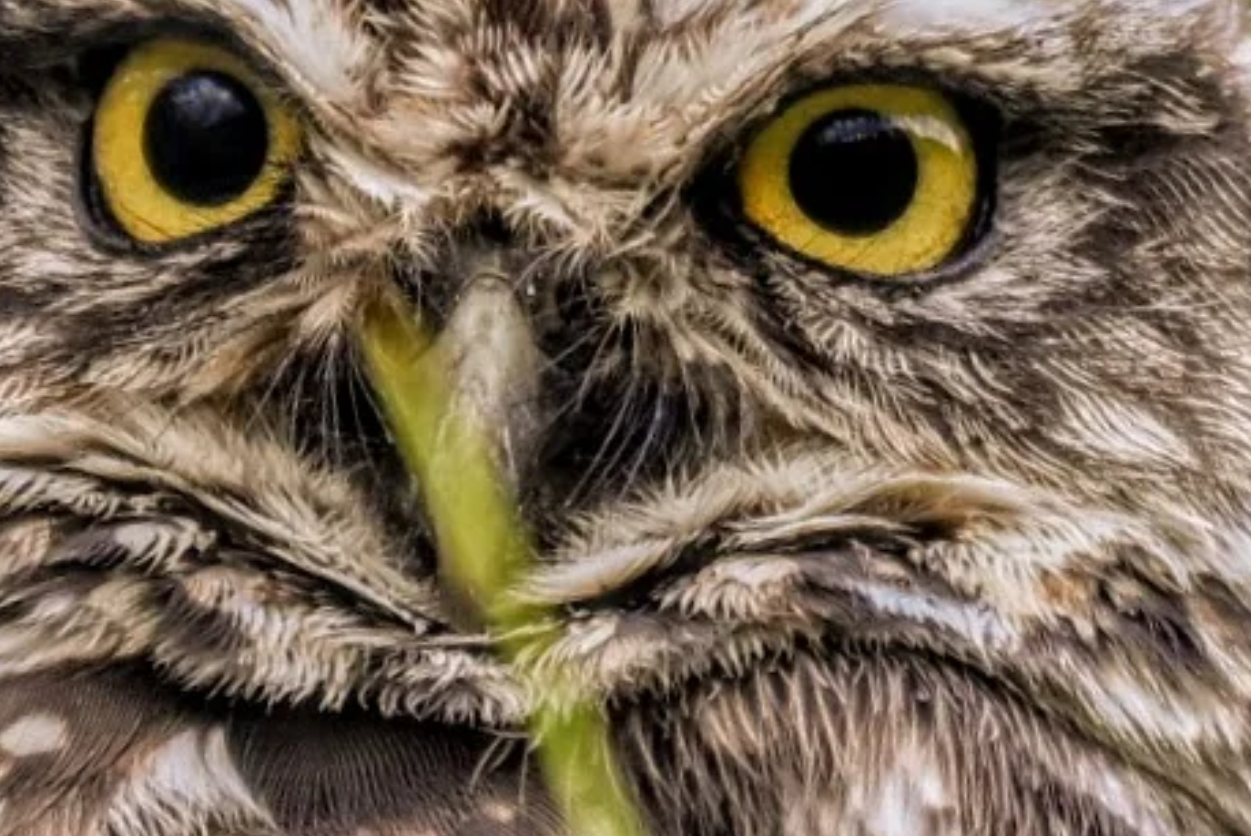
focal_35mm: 686
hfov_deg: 3.0
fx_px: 23853
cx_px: 594
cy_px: 344
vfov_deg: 2.0
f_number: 5.6
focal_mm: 400
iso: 400
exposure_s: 1/640
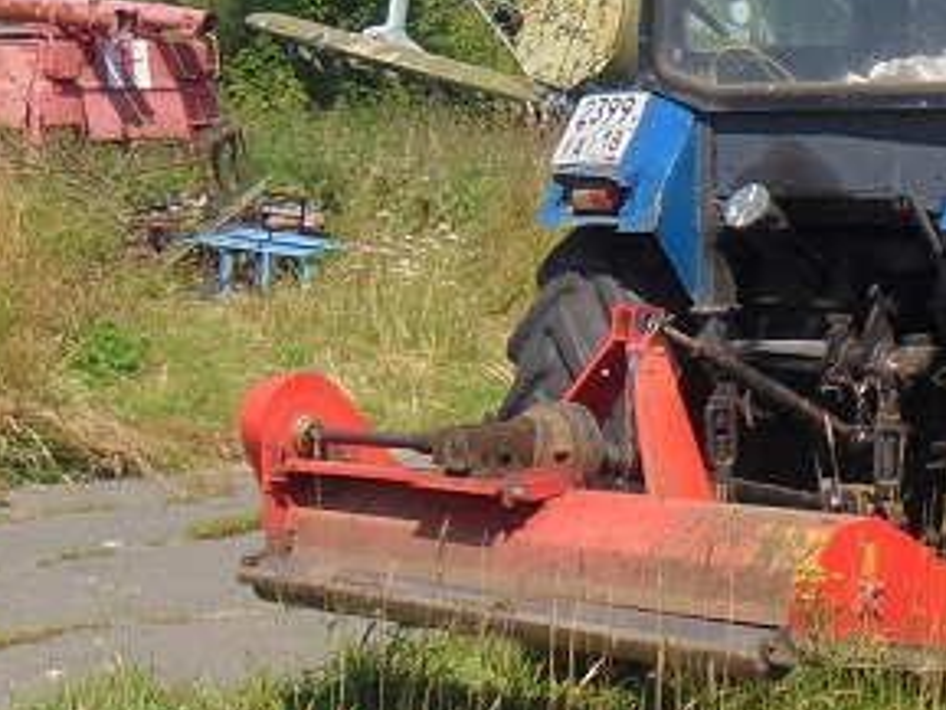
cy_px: 23
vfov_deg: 10.2
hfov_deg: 13.3
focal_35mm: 144
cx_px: 1126
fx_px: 3937
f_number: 8.5
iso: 80
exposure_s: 1/160
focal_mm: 6.9
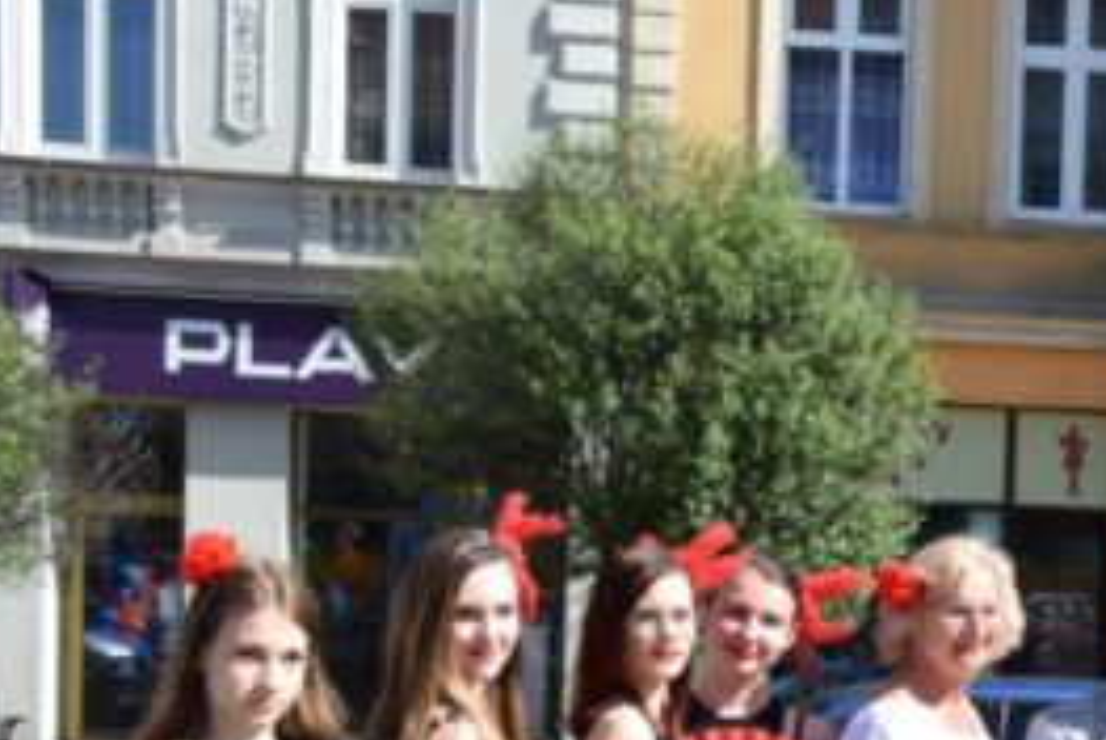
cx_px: 1144
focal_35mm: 82
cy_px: 757
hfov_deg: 23.5
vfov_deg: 16.3
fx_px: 2522
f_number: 9
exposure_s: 1/320
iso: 200
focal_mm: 24
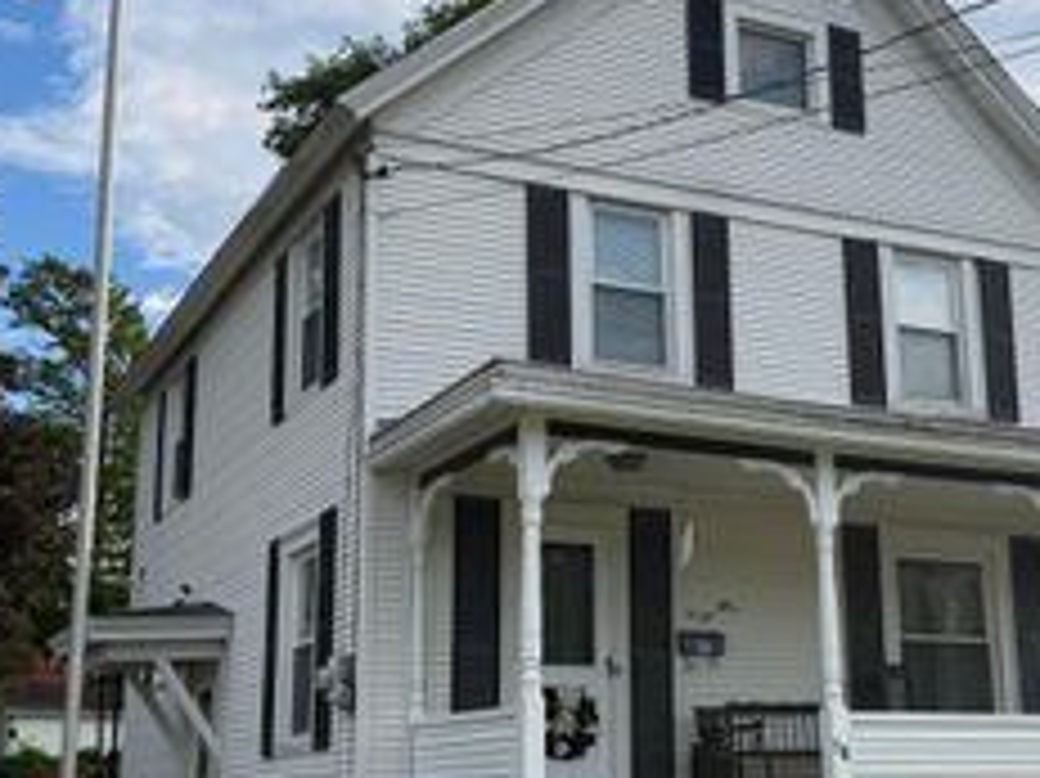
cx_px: 662
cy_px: 443
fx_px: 1561
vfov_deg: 28.0
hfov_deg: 36.6
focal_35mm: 52
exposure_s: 1/4167
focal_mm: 6.76
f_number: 1.78
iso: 80
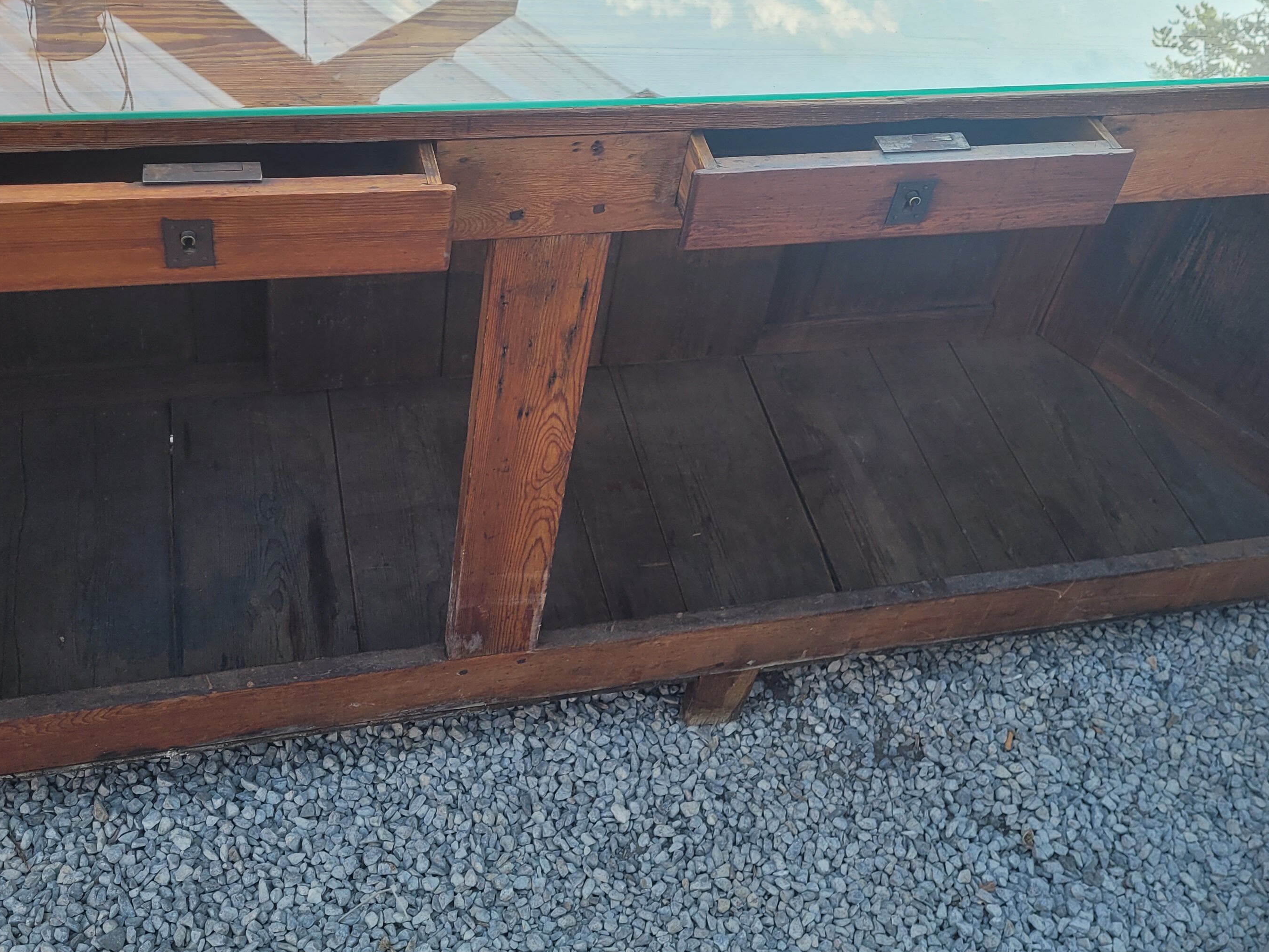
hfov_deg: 47.9
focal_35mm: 39
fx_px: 1430
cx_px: 637
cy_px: 347
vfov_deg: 36.6
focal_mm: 5.4
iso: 40
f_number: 1.8
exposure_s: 1/244
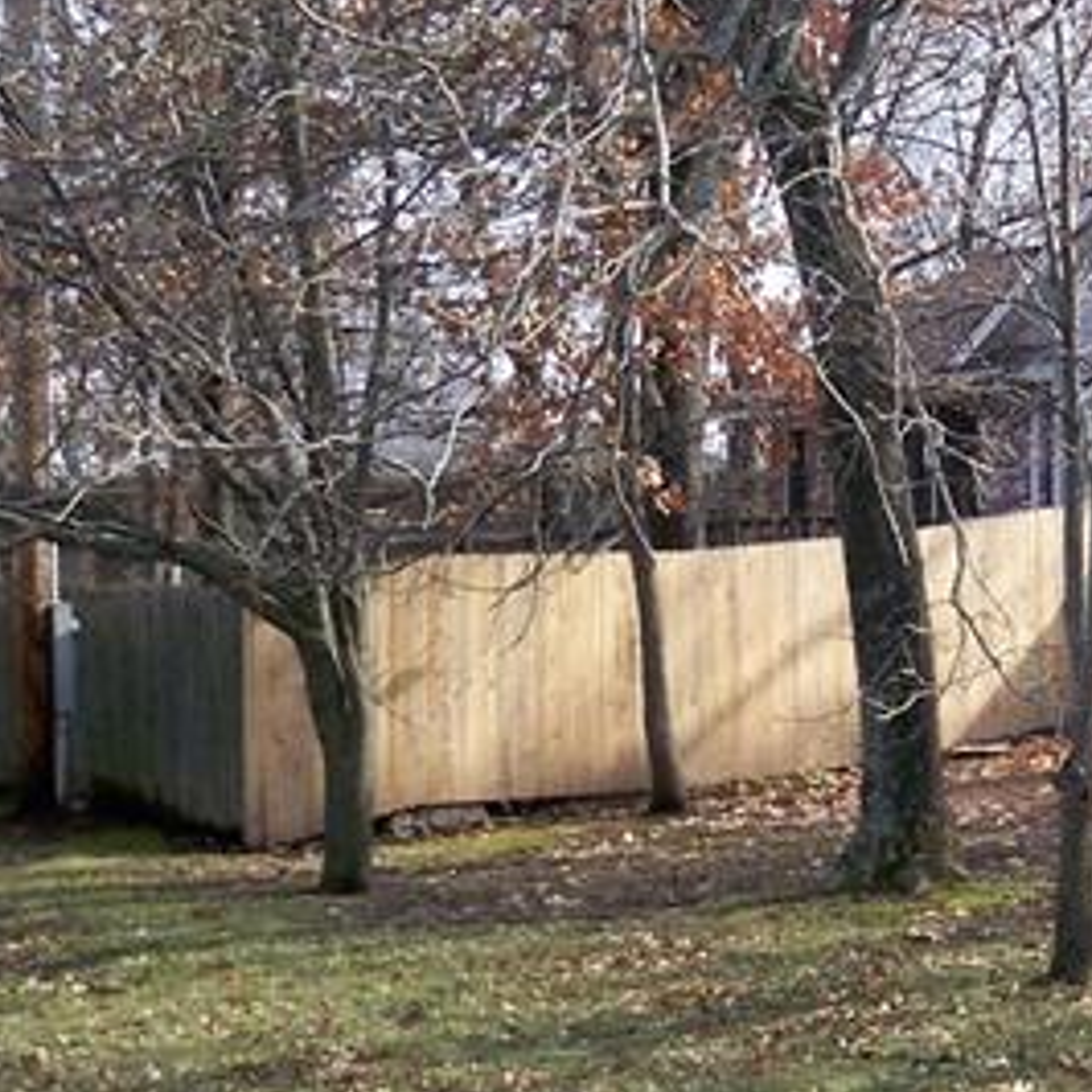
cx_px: 1408
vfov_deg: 14.6
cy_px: 640
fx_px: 4247
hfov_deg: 14.1
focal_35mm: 119
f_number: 3.1
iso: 80
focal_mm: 6.3
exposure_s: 1/500
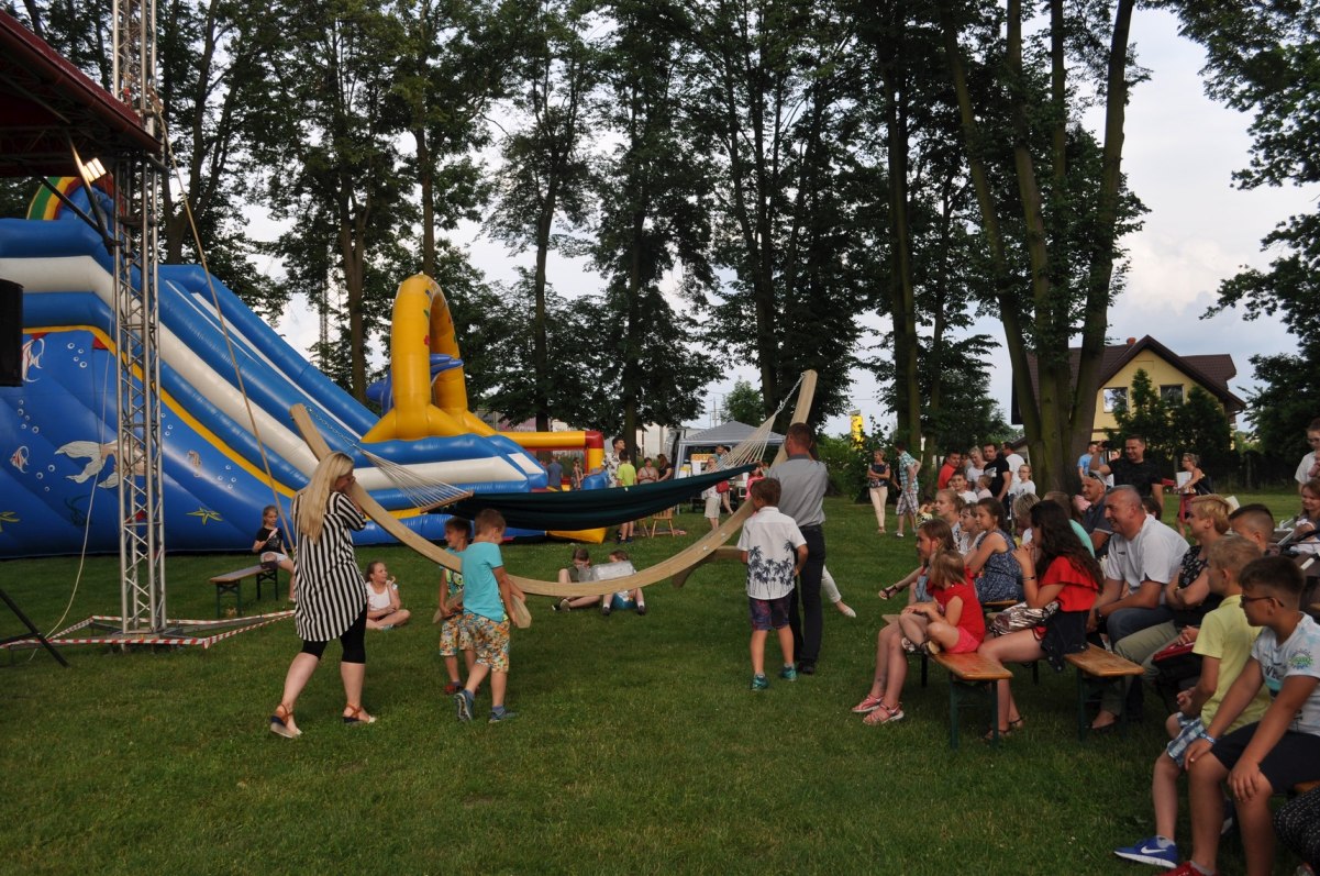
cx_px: 660
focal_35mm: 33
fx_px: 1208
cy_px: 438
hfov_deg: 57.3
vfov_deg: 39.9
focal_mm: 22
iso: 200
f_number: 6.3
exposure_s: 1/160
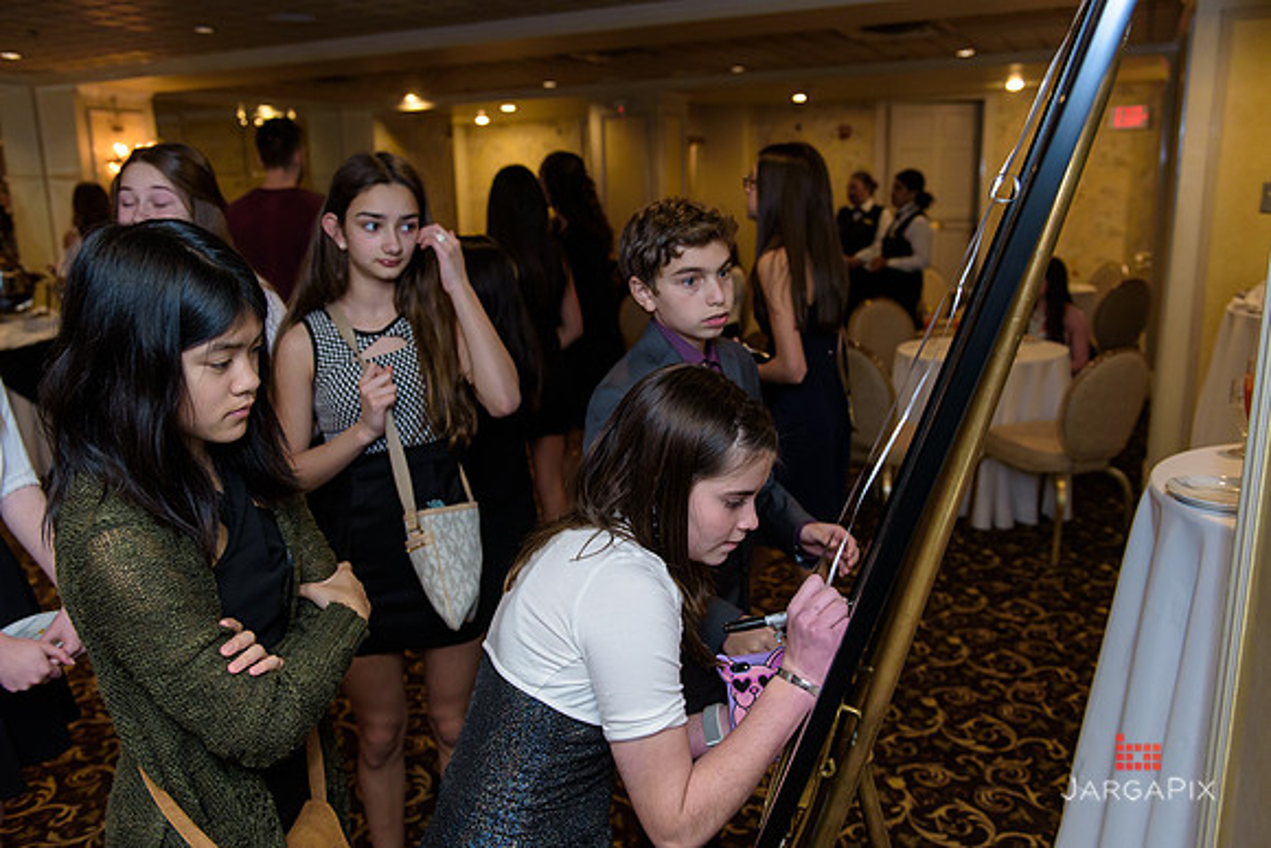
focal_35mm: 29
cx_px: 636
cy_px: 424
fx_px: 1024
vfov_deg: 45.0
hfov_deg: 63.6
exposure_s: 1/125
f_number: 3.2
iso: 1600
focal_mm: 29
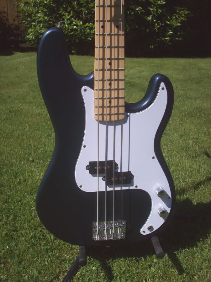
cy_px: 141
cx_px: 106
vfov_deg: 50.1
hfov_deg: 38.7
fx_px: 301
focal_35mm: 37
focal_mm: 6.2
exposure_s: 1/645
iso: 80
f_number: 5.6
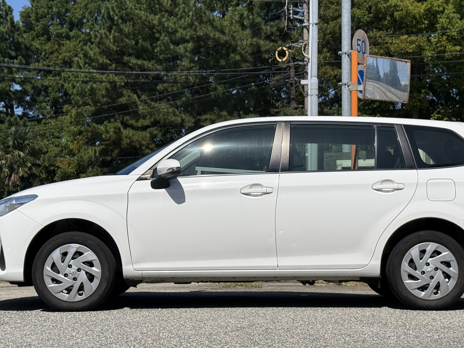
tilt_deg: +2.0
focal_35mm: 69
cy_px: 187
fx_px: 925
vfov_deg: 21.3
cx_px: 253
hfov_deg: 28.1
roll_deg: -0.5
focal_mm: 6.76
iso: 80
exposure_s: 1/11364
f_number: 1.78
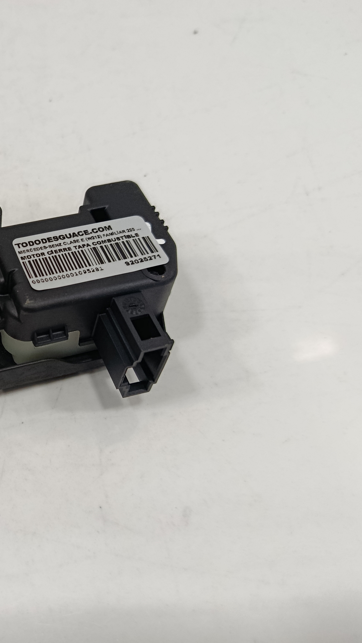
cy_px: 321
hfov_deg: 31.3
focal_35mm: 35
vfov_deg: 56.6
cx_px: 4
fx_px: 597
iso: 902
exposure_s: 1/100
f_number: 1.7
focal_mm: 5.24
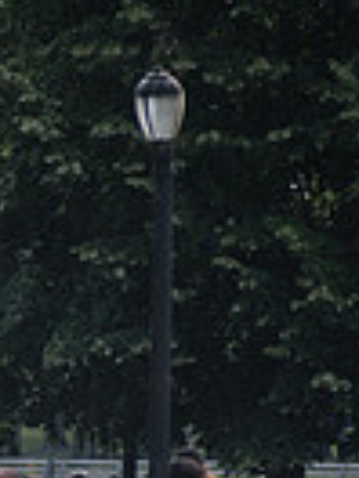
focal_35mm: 852
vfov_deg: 2.3
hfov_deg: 1.7
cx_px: -537
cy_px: 614
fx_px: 11781
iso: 200
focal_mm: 200
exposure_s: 1/1250
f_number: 4
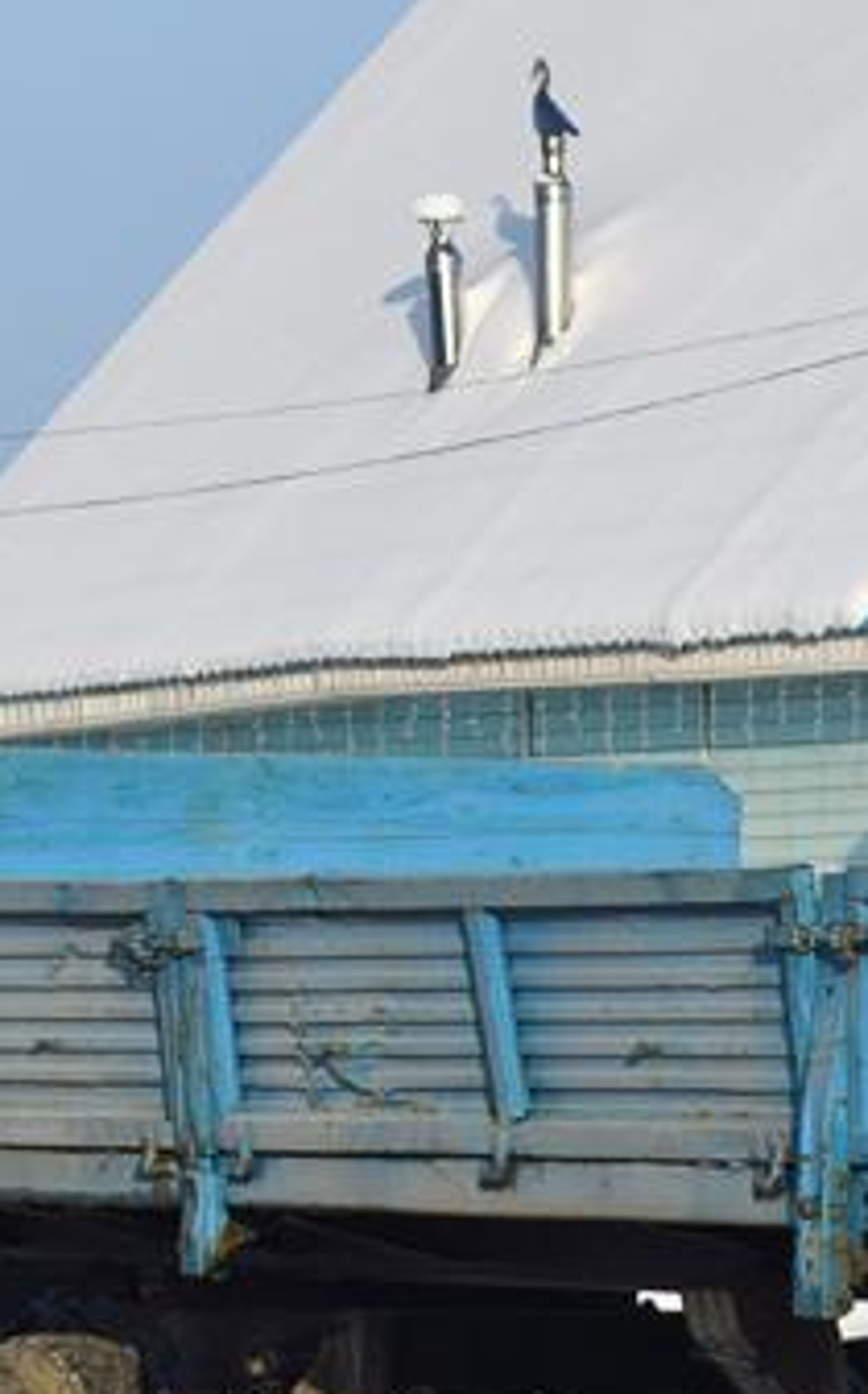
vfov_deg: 7.0
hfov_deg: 4.4
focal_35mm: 300
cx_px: 417
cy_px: 757
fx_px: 11372
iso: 100
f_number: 5.6
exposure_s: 1/640
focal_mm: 55
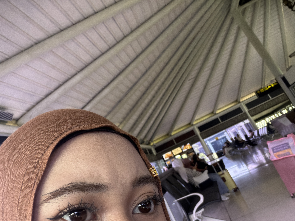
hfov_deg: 73.9
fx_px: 196
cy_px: 110
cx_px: 148
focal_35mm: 23
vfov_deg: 58.9
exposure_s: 1/60
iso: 160
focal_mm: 2.71
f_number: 1.9
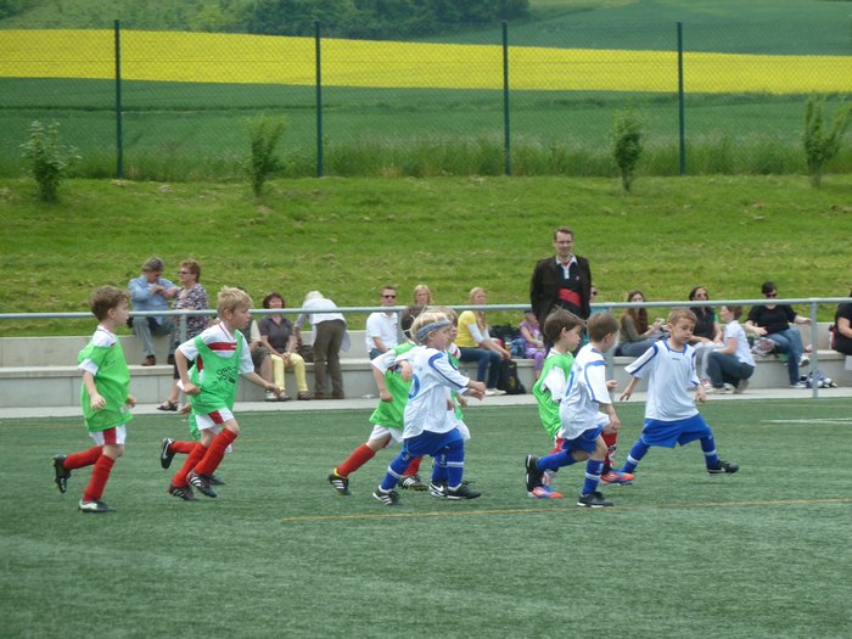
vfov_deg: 5.3
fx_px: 6842
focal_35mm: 278
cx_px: 426
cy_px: 320
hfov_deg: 7.1
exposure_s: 1/400
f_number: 4.8
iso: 160
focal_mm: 45.7
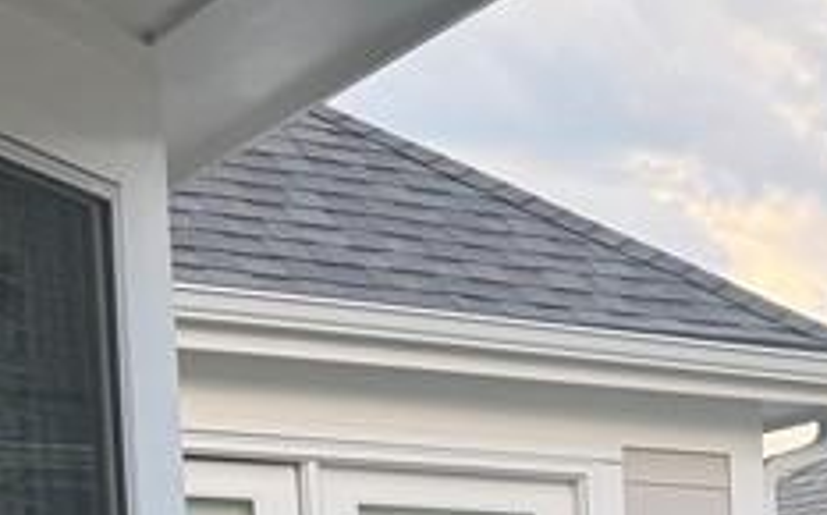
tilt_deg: -6.3
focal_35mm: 112
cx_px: 1104
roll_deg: +0.9
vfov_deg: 10.7
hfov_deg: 17.4
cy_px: 1012
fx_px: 2521
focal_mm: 6.76
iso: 100
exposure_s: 1/742
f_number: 1.78
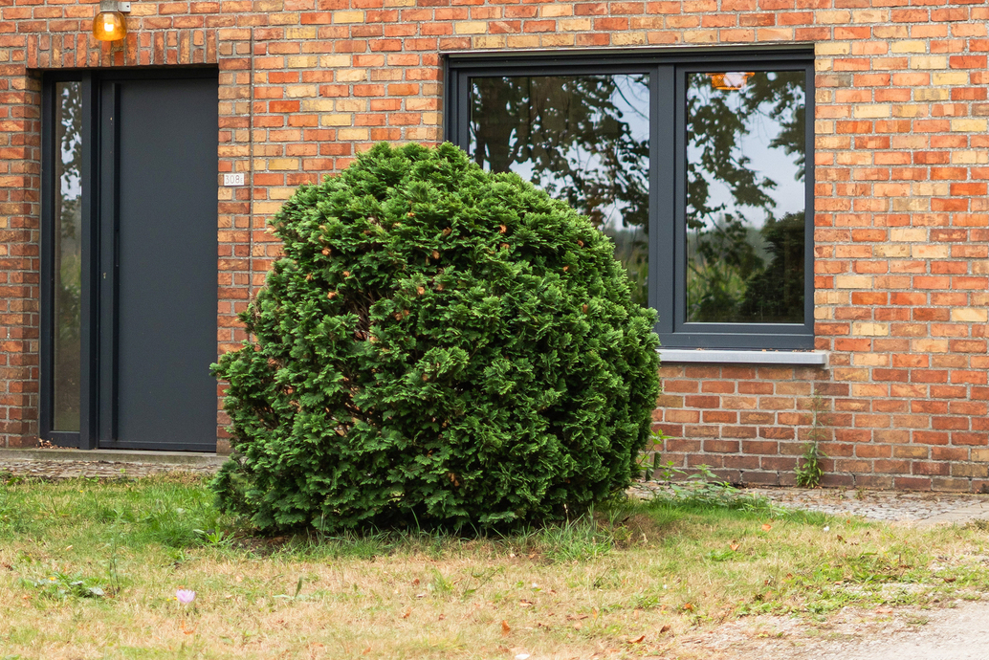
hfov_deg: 17.5
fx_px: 3187
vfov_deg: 11.6
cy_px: -77
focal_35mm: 116
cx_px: 260
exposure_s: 1/2000
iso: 250
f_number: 1.8
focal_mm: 50
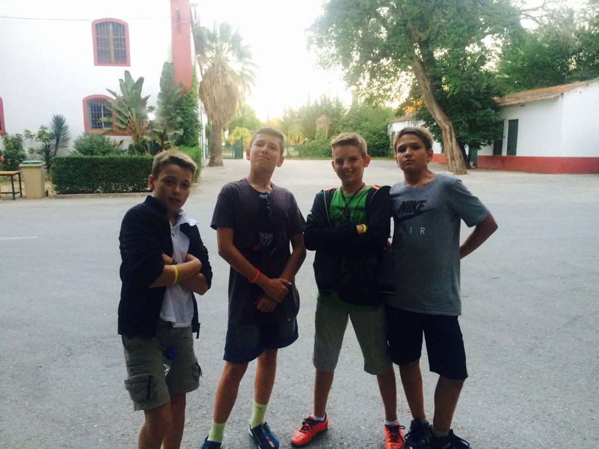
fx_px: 502
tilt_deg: -9.1
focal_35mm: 29
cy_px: 224
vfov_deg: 48.2
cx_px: 300
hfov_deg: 61.7
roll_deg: -0.2
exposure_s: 1/33
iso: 80
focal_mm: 4.15
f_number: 2.2
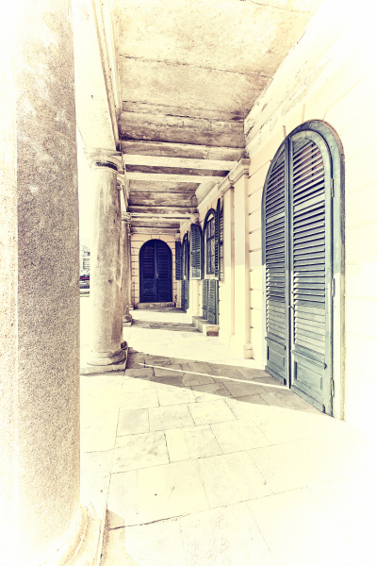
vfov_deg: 100.4
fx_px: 236
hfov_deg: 77.3
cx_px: 188
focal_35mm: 15
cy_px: 283
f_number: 4
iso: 200
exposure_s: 1/900
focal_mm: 10
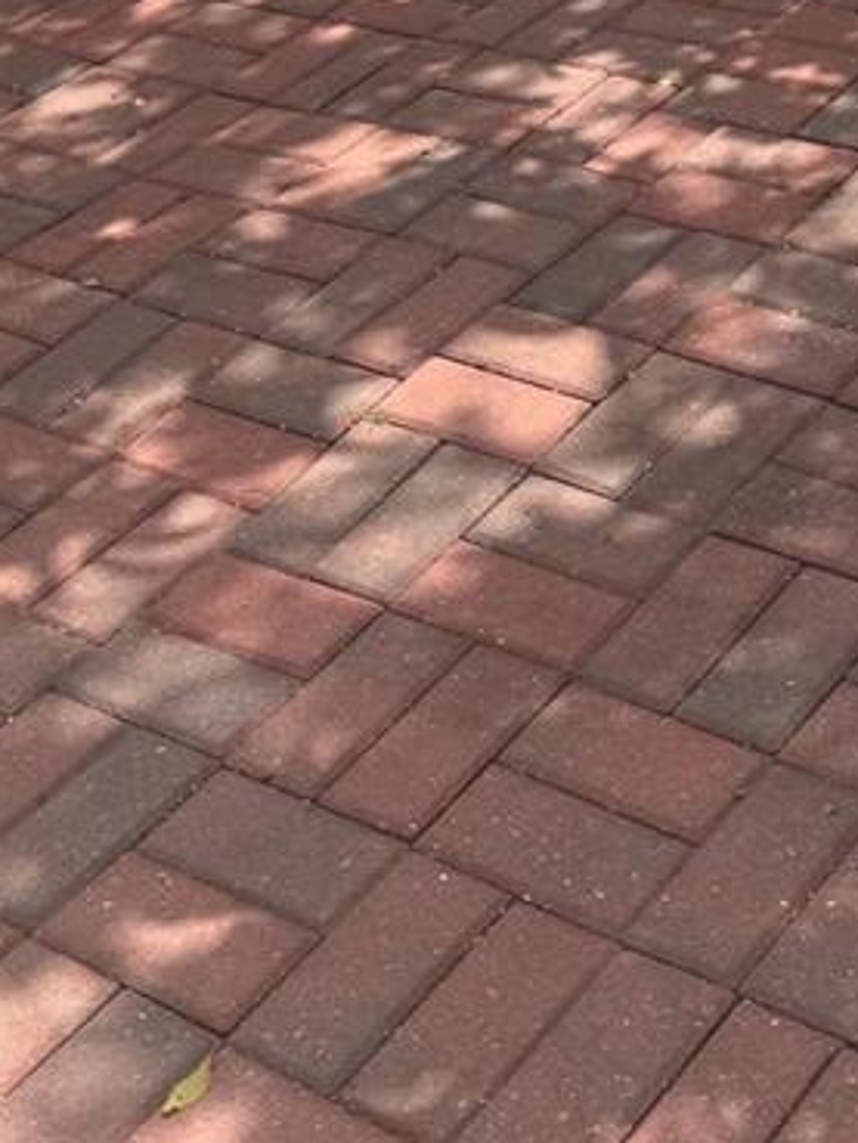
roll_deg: +5.7
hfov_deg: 18.6
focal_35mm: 78
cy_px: -511
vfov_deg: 21.5
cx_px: 787
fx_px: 2576
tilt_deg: -12.5
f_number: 1.78
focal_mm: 6.76
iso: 80
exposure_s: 1/2252
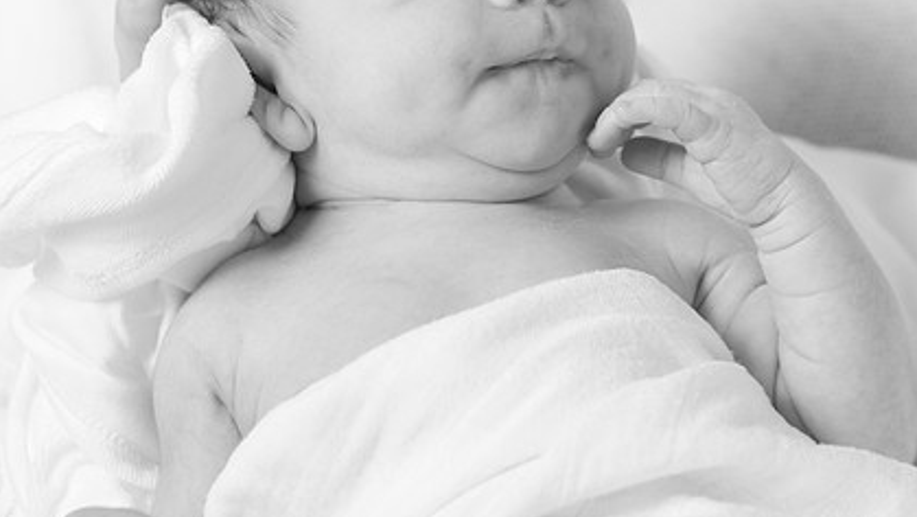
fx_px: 6981
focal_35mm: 287
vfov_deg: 4.2
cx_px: 569
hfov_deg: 7.5
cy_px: 42
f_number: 5.6
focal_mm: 150
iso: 200
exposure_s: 1/160
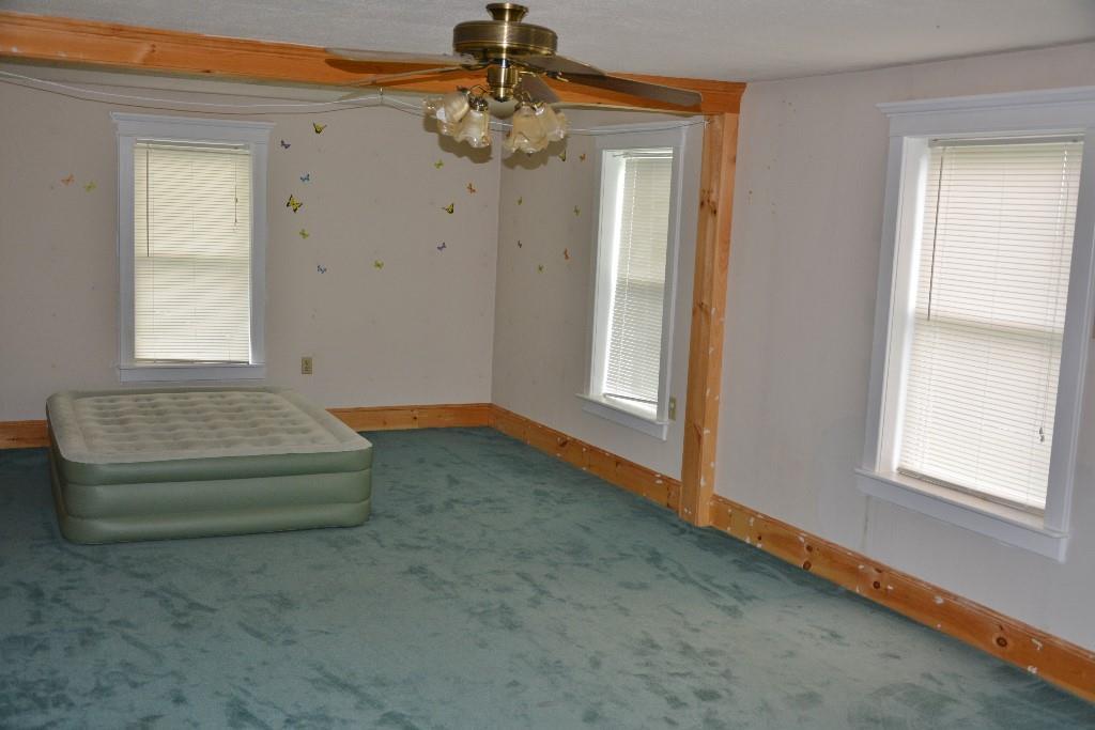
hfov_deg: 51.3
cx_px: 548
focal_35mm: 38
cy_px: 365
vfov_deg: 35.5
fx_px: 1141
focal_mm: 25
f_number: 4
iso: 400
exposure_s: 1/100
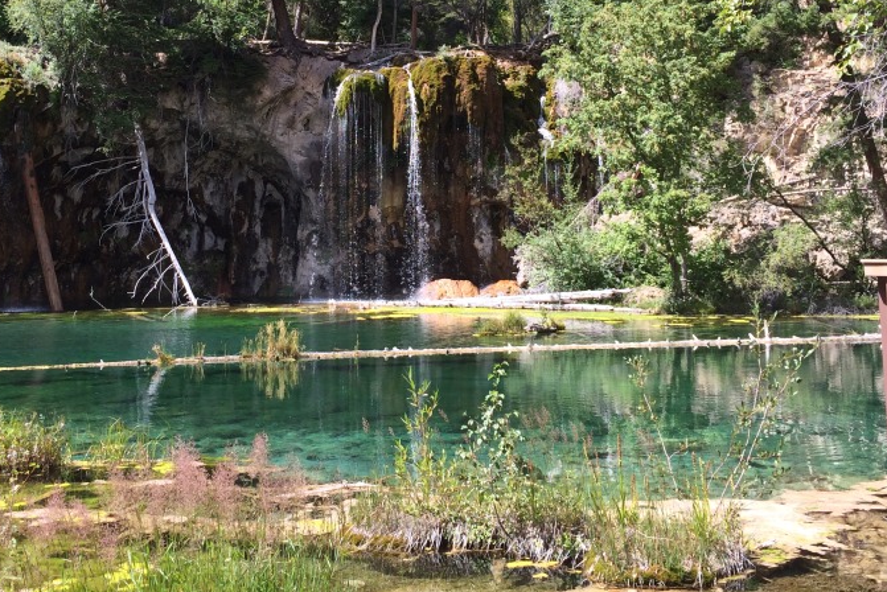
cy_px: 116
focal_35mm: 46
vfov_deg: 28.6
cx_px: 403
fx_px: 1134
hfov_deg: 42.7
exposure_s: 1/578
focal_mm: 4.15
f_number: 2.2
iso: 32
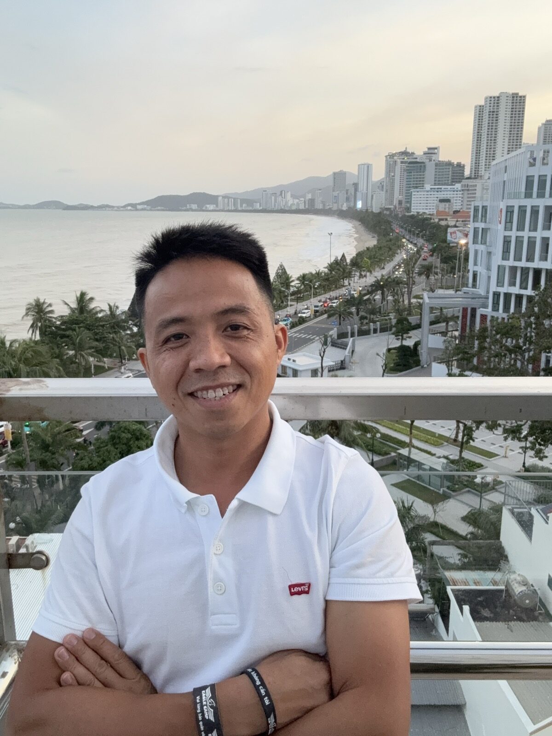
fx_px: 638
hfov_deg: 46.8
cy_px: 368
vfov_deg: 60.0
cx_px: 276
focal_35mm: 30
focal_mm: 2.69
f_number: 1.9
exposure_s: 1/78
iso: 80
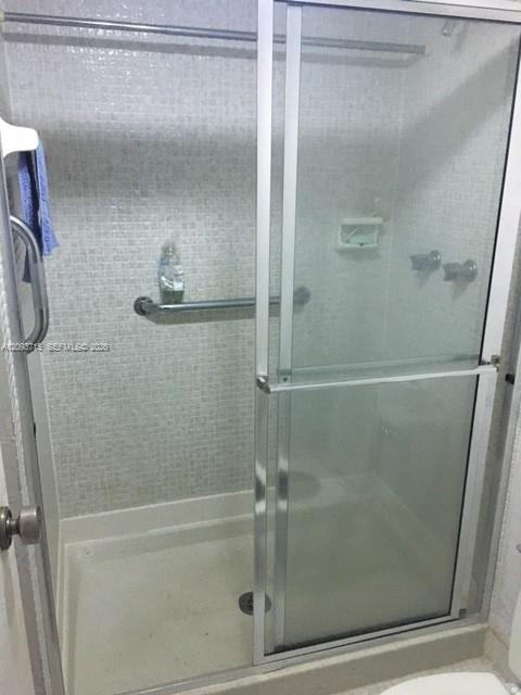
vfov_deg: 61.7
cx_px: 260
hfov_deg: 48.2
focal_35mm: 29
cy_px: 348
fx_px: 582
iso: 200
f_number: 2.2
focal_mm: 4.15
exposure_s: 1/30
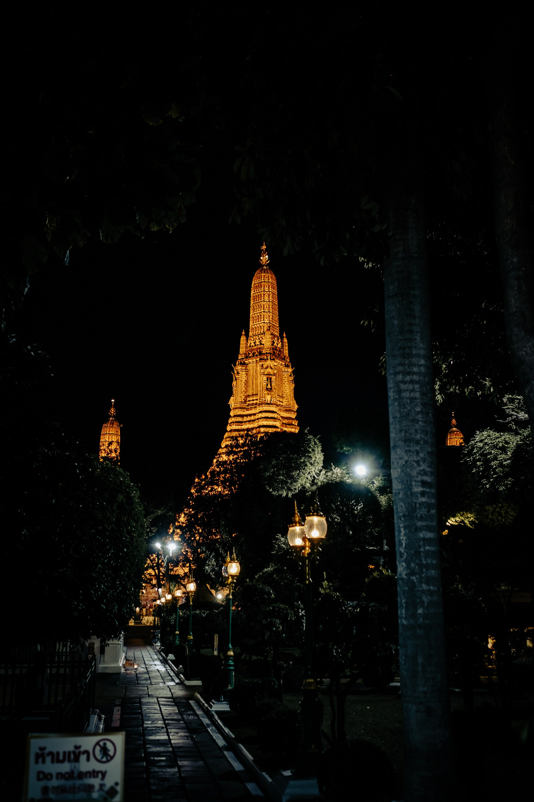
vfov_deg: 54.4
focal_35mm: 35
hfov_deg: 37.9
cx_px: 267
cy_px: 401
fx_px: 779
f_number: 2.2
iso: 800
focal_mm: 23
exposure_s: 1/125
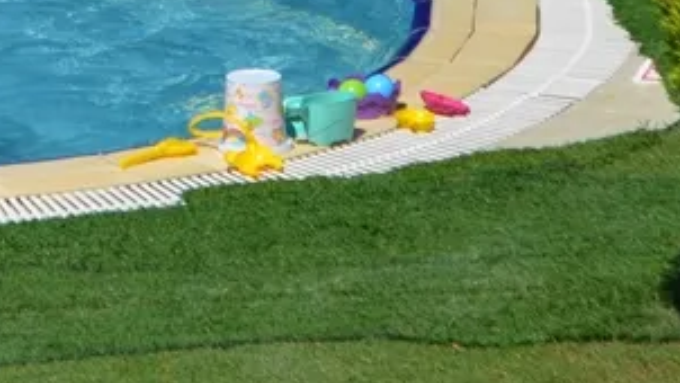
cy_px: -349
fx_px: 5969
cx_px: -295
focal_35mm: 331
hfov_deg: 6.4
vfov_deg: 3.6
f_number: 9
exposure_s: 1/320
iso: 100
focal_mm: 55
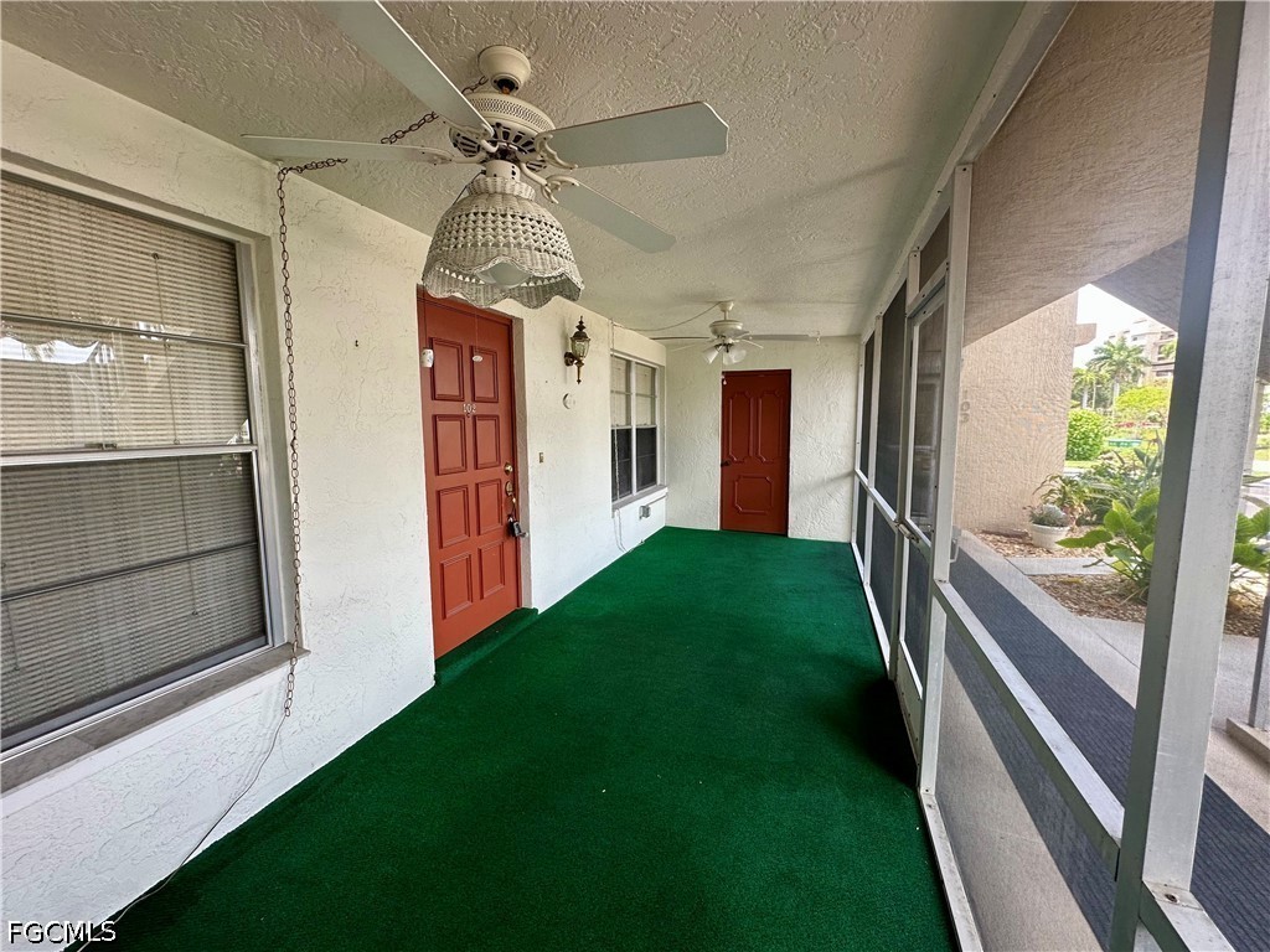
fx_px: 514
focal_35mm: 14
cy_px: 476
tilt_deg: -7.2
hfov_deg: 102.1
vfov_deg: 85.7
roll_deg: -0.2
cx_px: 635
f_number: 2.2
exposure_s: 1/99
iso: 80
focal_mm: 2.22
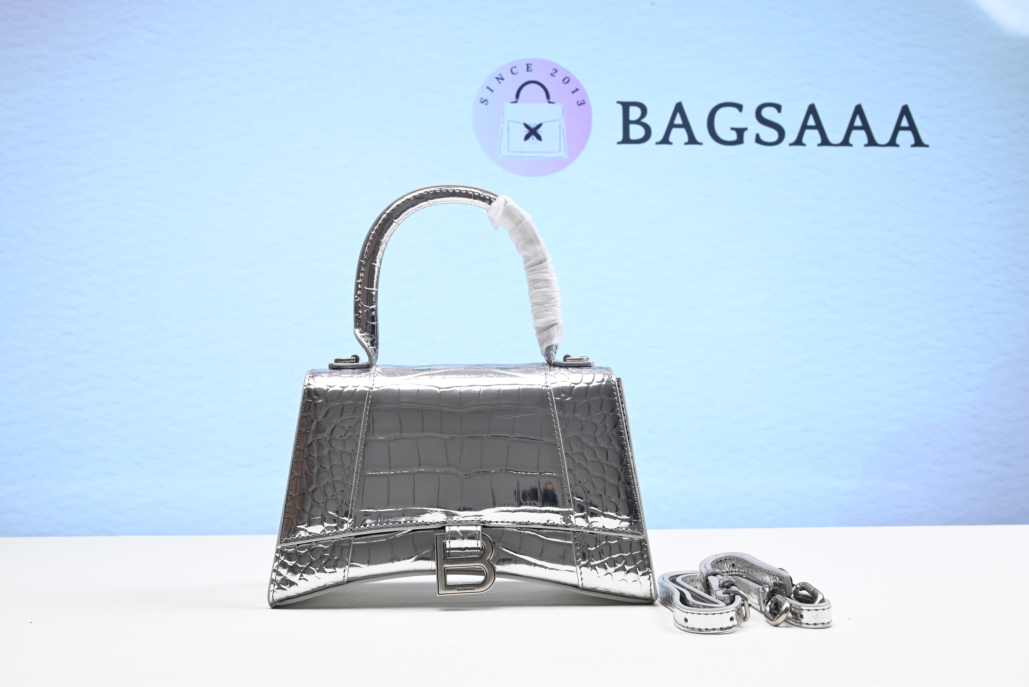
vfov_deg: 34.2
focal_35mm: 39
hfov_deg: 49.5
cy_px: 344
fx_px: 1115
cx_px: 514
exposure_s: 1/2
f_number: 16
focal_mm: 39
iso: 100
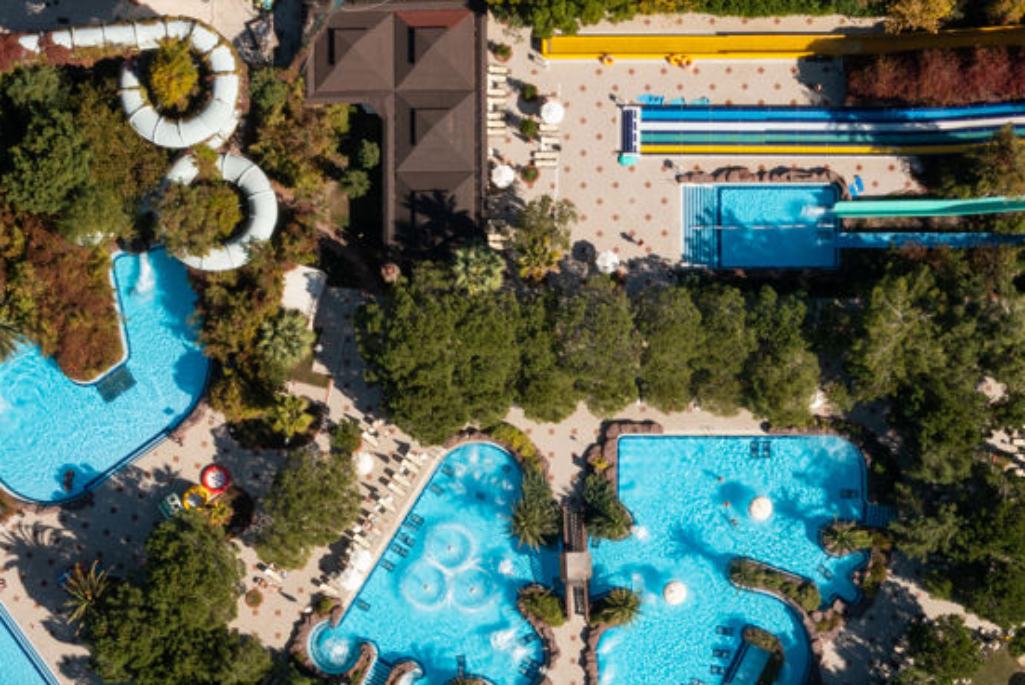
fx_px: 1481
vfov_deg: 25.6
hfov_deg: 38.1
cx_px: 584
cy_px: 542
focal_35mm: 52
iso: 100
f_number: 9
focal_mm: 10.26
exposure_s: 1/240
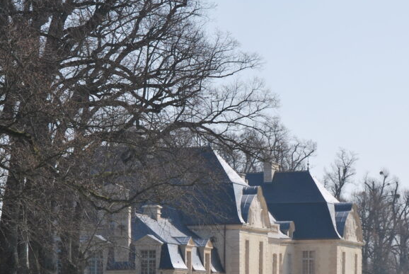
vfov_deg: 6.3
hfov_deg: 9.4
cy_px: 247
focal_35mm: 218
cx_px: 300
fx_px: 2480
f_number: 6.3
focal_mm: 70
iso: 100
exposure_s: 1/640
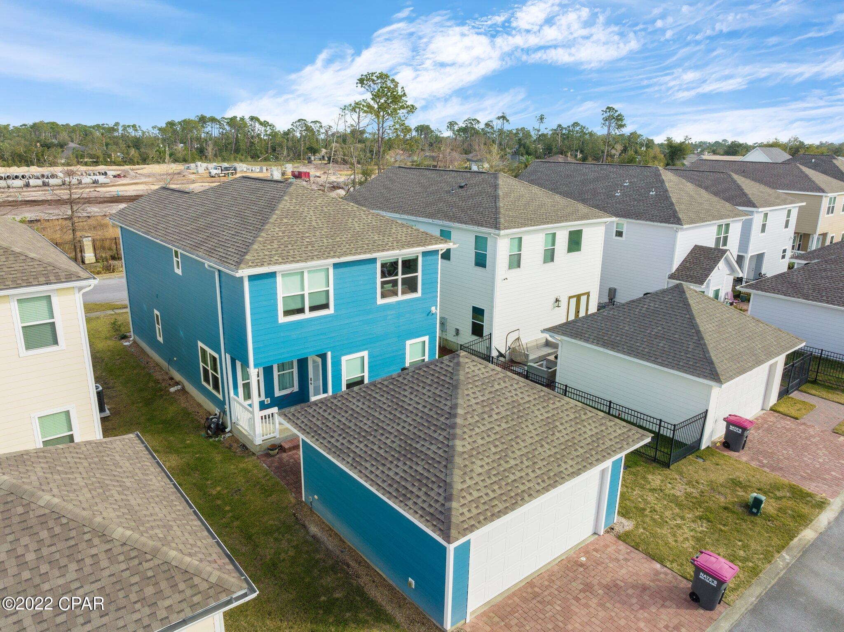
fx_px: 585
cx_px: 422
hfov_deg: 71.6
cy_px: 316
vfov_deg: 56.8
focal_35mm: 24
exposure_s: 1/200
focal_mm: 12.29
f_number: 5.6
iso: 100
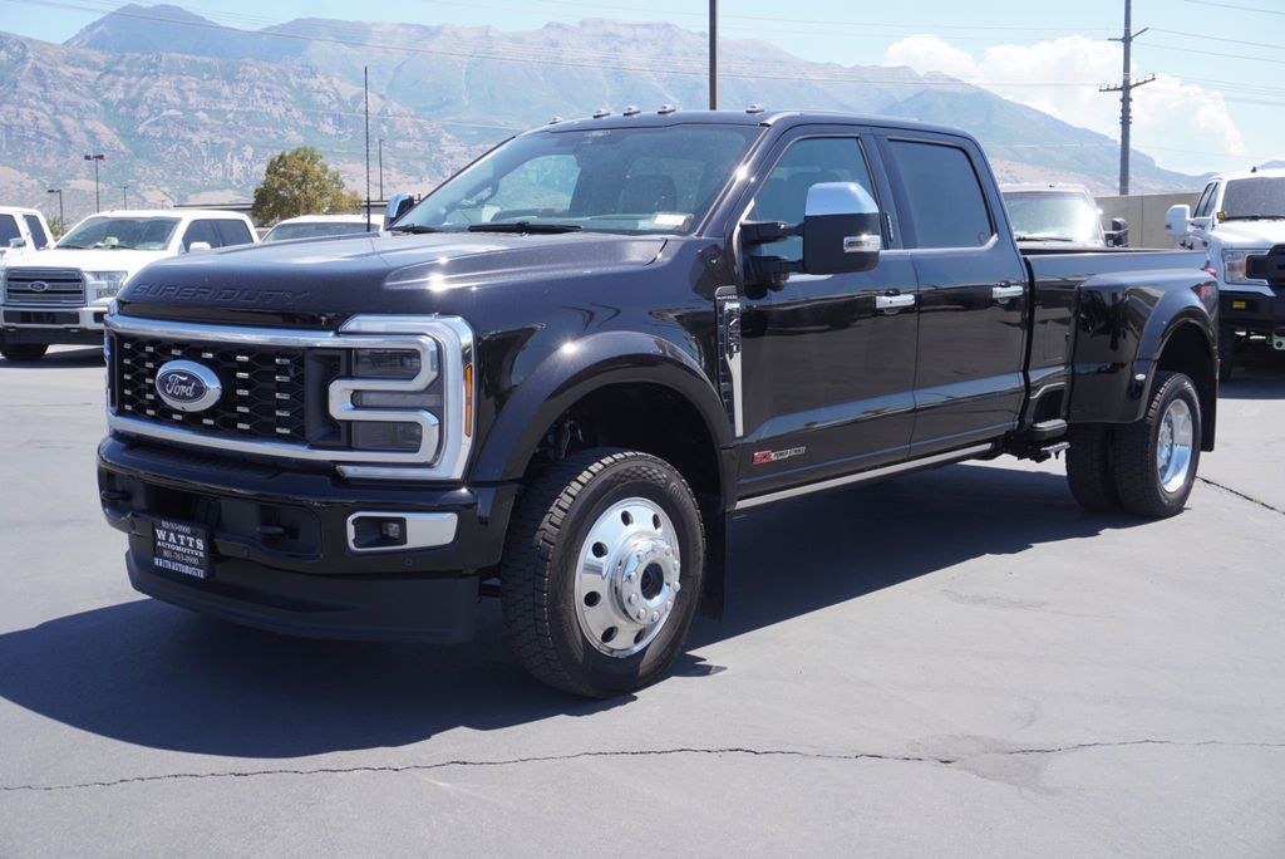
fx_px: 1446
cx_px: 642
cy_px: 430
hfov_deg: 47.9
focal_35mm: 40
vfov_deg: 33.1
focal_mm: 27
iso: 100
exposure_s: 1/125
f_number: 9
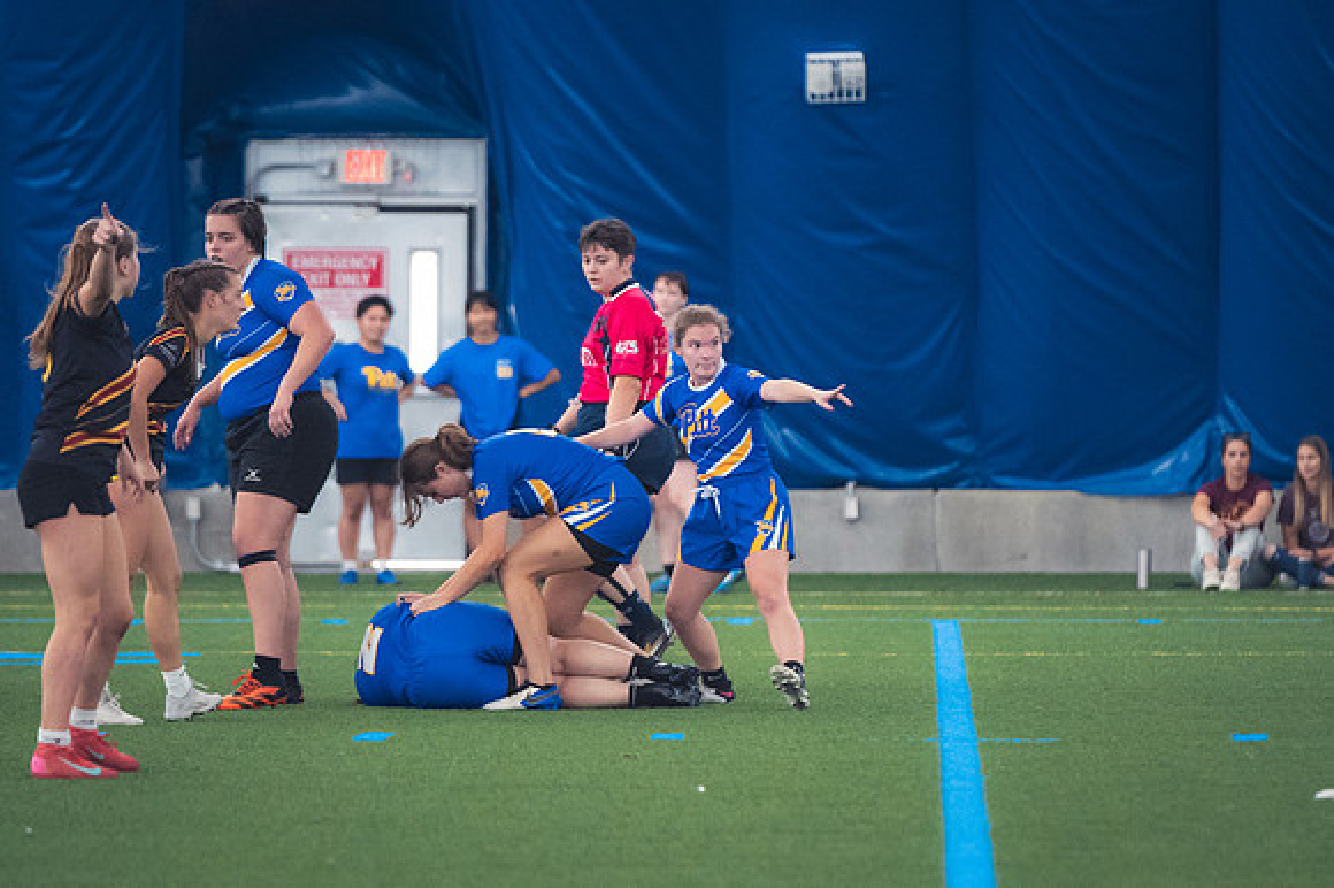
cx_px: 721
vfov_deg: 4.0
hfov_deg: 5.9
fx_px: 12843
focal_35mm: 347
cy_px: 388
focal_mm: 200
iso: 4000
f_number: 2.8
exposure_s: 1/320
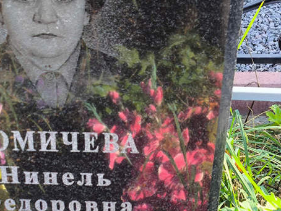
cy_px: 165
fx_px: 715
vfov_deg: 16.7
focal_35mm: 88
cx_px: 67
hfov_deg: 22.0
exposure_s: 1/171
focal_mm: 4.71
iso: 50
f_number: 1.7
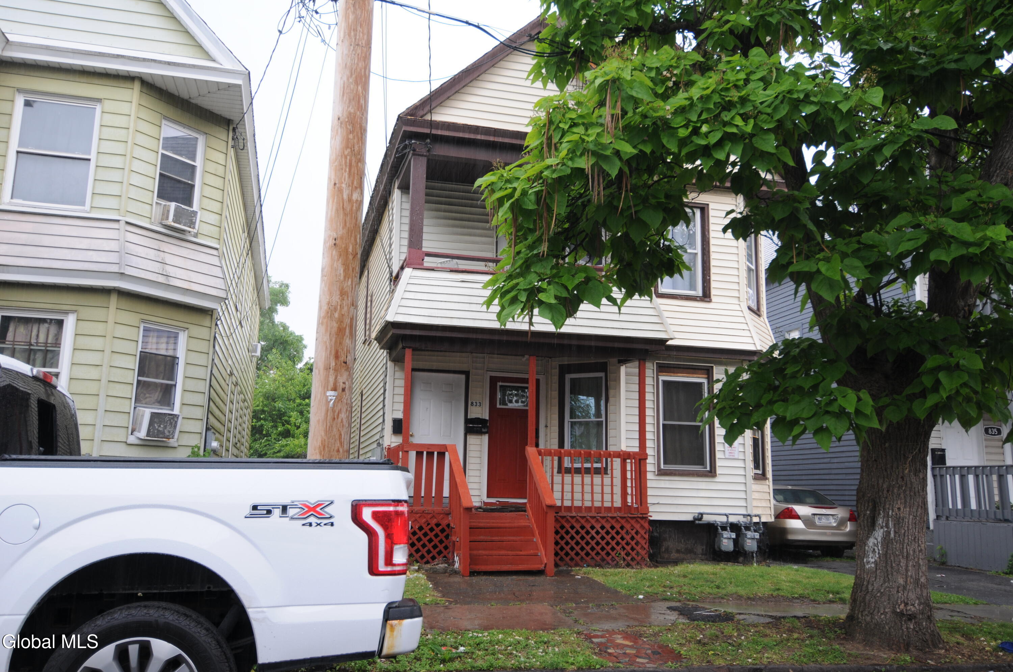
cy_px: 336
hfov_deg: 62.0
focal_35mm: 30
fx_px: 843
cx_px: 506
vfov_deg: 43.5
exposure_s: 1/80
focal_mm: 20
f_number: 4.5
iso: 200
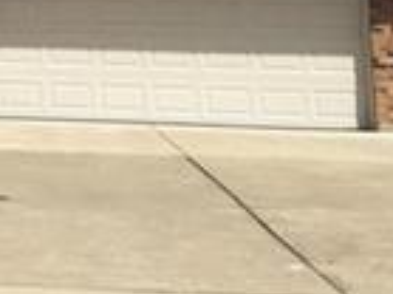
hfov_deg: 12.8
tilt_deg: +7.5
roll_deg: -0.4
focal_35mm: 134
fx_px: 1520
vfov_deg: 10.4
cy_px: -220
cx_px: -410
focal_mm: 4.15
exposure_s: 1/3300
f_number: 2.2
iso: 32
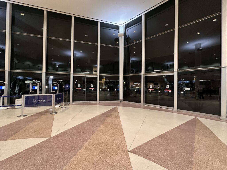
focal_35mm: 14
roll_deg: -0.9
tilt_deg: -0.2
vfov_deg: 85.7
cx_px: 114
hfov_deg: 102.1
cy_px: 85
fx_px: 92
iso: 1000
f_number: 2.2
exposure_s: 1/60
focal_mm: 2.22
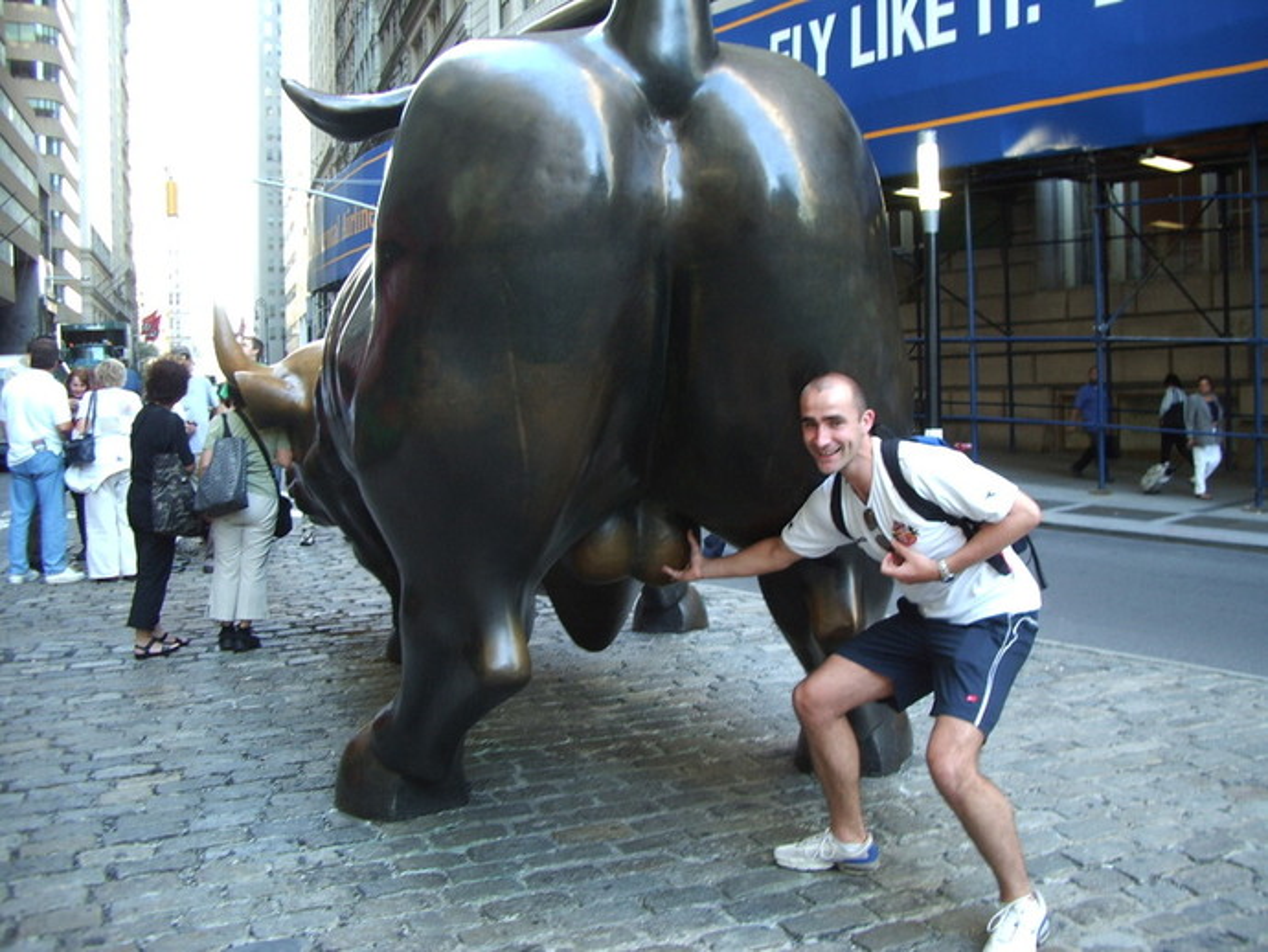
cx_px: 634
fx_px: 1283
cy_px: 476
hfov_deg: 52.6
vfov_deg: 40.7
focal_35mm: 35
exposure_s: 1/30
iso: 100
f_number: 2.6
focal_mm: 5.8
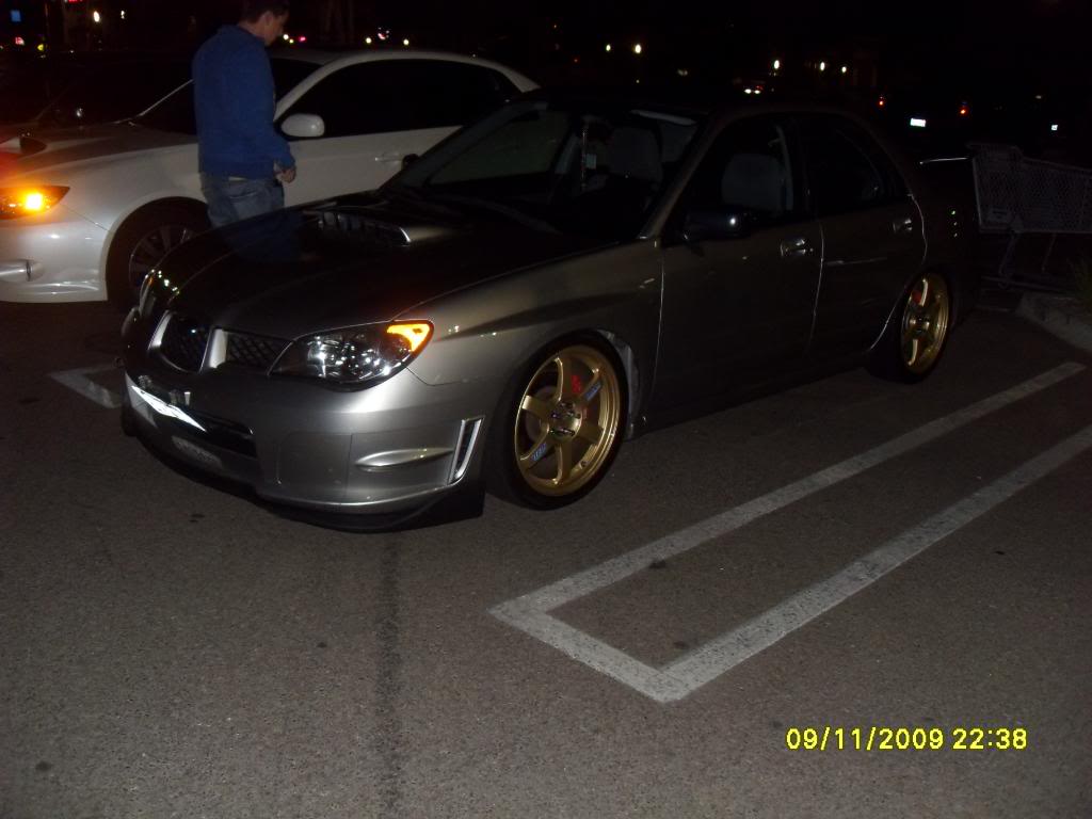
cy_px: 410
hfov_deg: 54.0
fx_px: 1073
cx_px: 546
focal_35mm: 34
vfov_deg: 41.8
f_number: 2.8
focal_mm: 6.3
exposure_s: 1/45
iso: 240
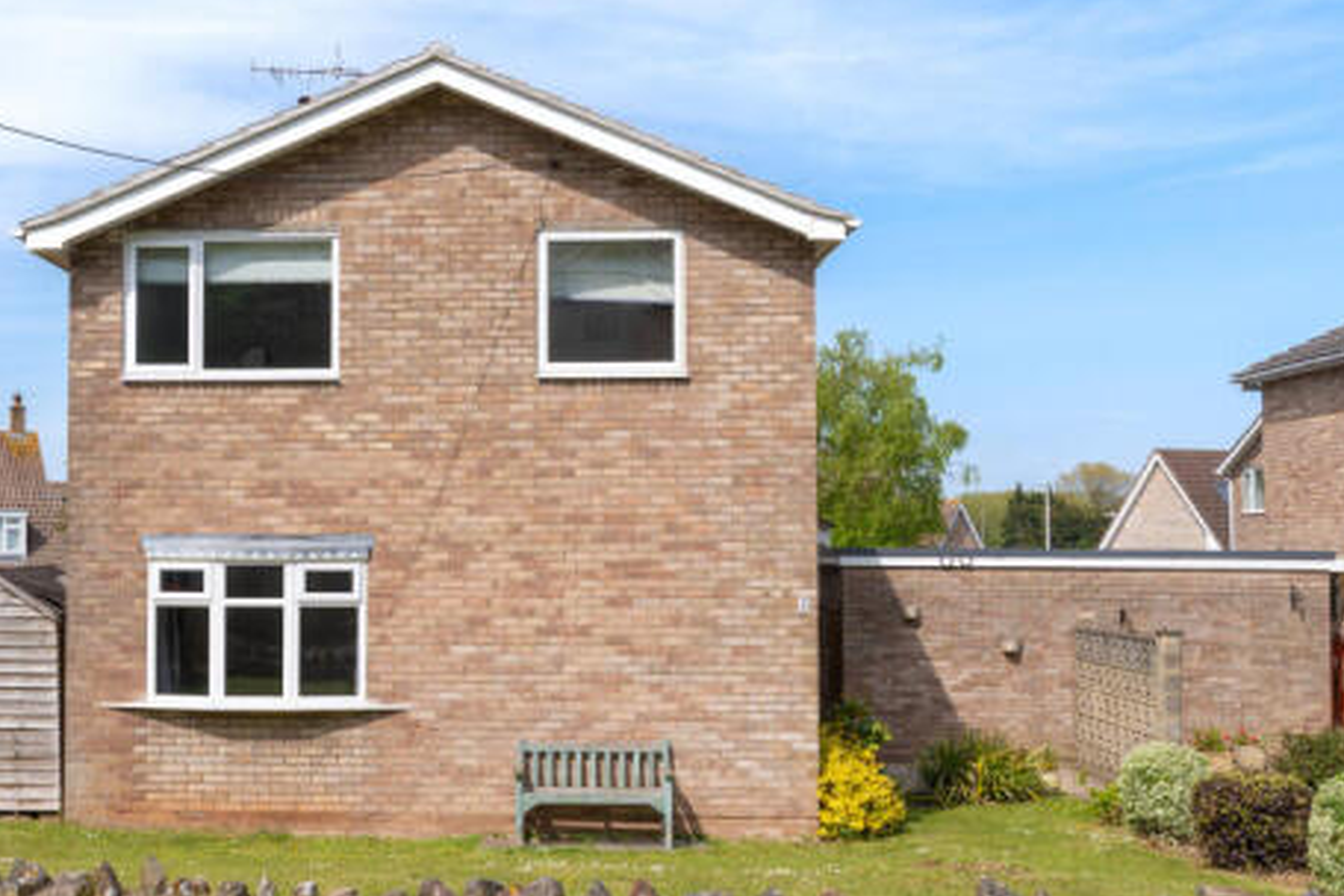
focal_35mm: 46
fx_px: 1717
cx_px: 462
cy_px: 465
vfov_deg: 29.2
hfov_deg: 42.2
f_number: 10
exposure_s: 1/250
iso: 160
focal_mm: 28
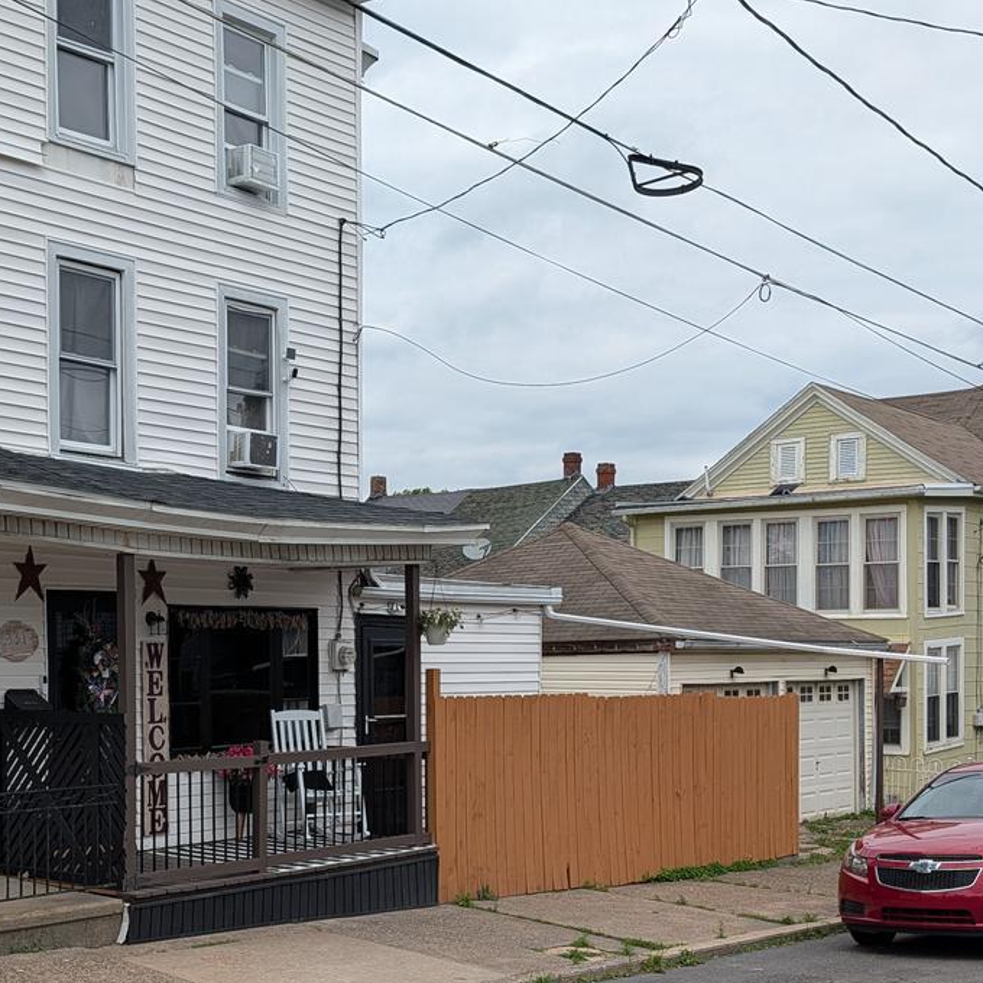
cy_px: 646
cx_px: 262
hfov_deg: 34.7
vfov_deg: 35.1
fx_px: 1542
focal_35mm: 48
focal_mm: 6.9
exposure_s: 1/1095
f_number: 1.68
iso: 20
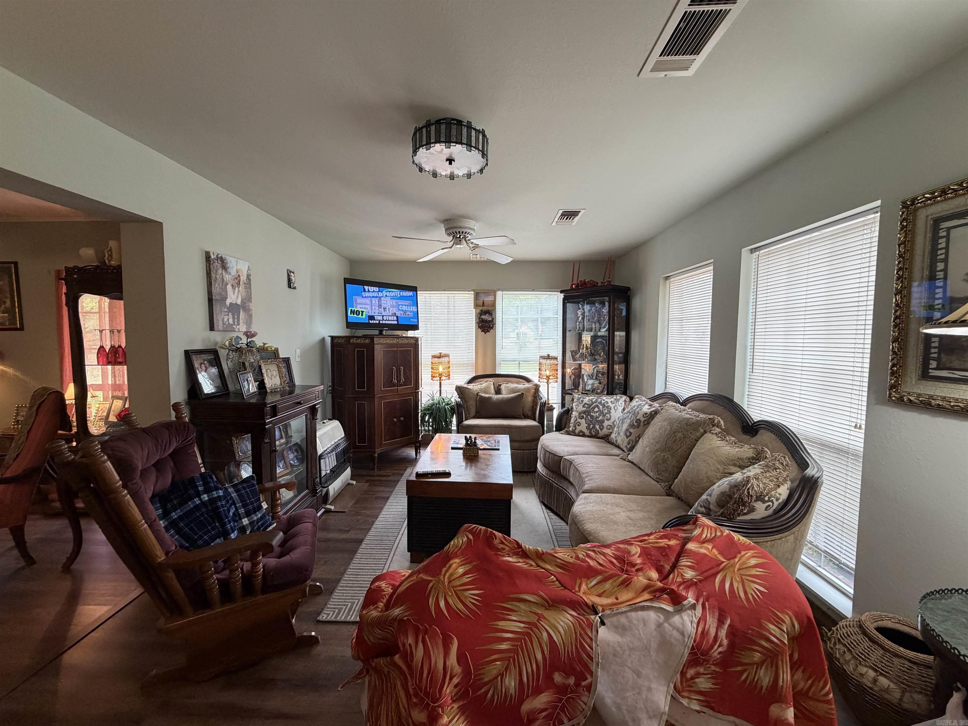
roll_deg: -0.2
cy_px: 363
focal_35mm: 14
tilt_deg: -3.6
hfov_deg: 102.1
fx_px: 391
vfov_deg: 85.7
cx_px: 484
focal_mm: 2.22
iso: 200
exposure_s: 1/60
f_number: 2.2
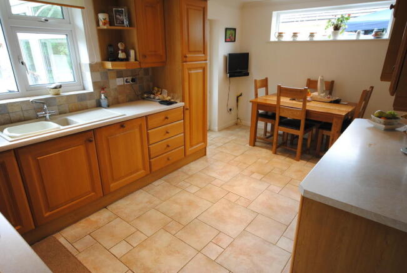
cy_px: 136
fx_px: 238
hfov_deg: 81.1
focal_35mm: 21
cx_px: 204
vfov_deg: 59.7
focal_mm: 14
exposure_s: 1/30
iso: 400
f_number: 4.8
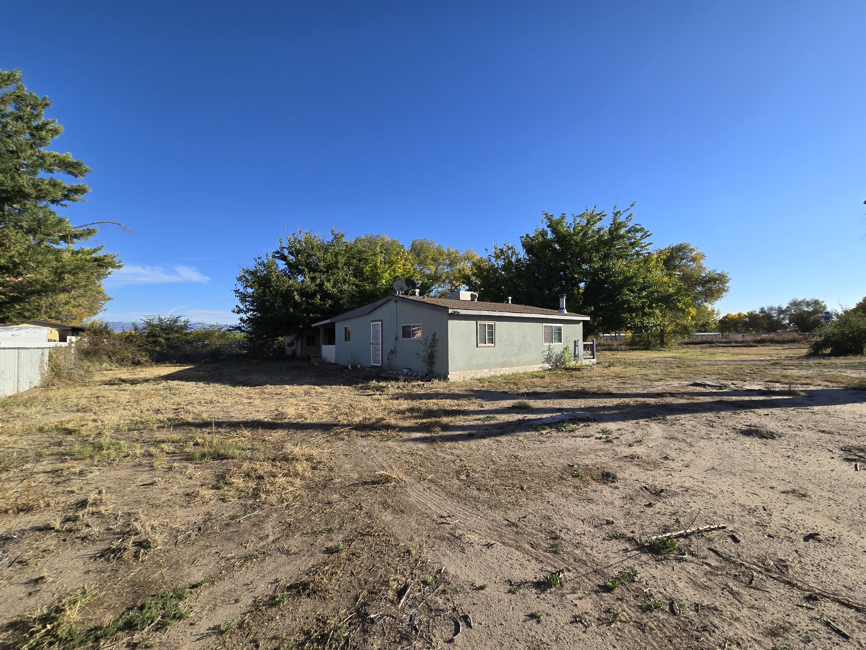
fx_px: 325
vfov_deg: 89.9
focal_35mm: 13
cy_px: 325
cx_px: 433
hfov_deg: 106.2
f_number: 2.2
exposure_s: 1/1910
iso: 50
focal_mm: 2.2
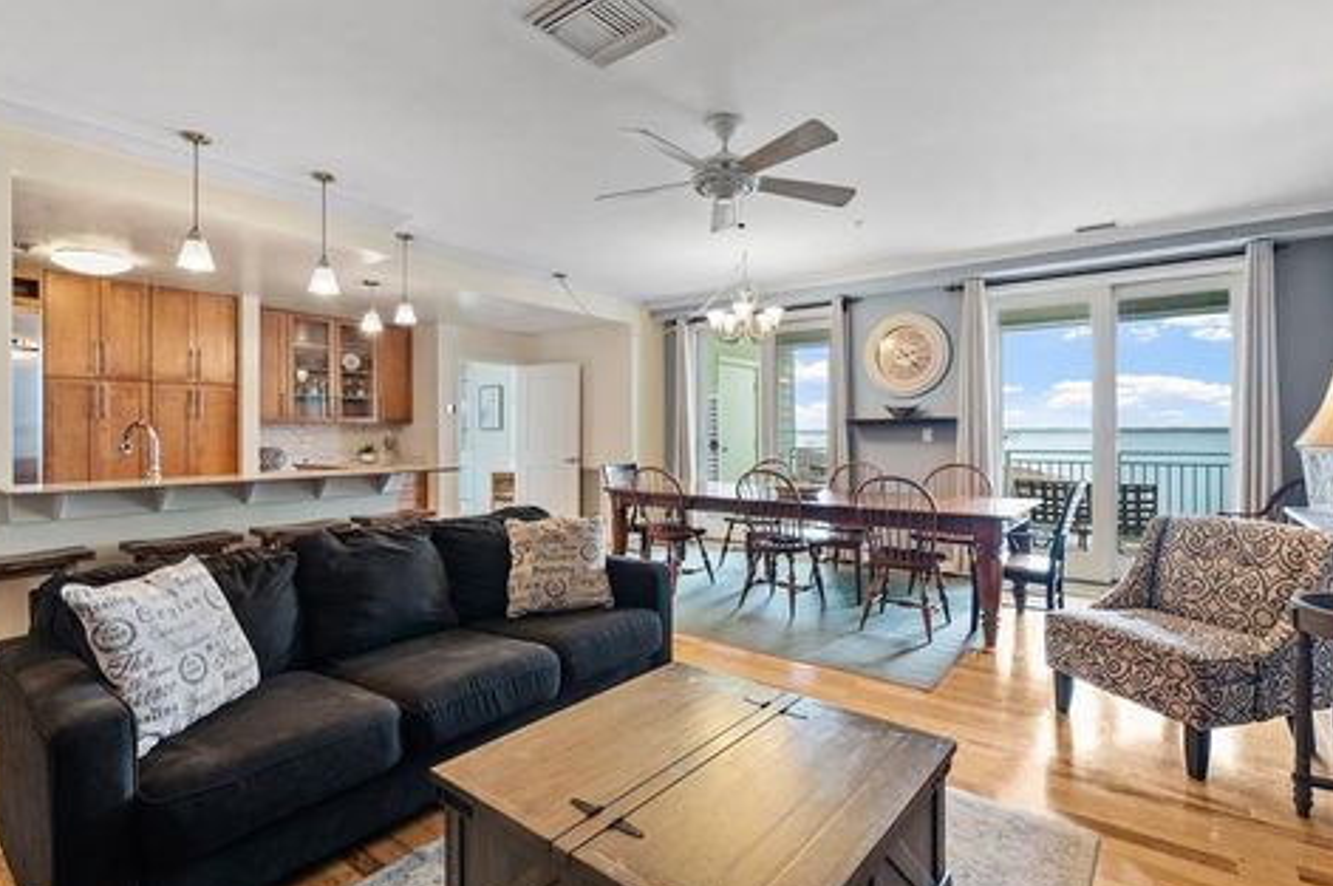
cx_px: 668
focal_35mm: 17
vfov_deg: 70.3
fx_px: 629
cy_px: 446
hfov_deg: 93.3
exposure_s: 1/2.5
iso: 800
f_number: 7.1
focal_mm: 16
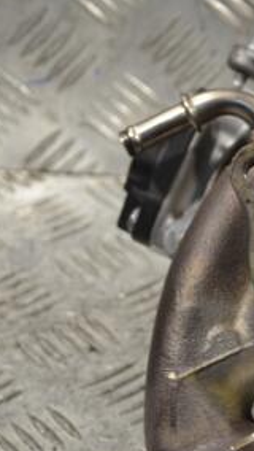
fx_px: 1507
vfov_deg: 17.0
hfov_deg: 9.4
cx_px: 365
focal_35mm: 126
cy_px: 278
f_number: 5
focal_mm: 38
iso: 180
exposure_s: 1/30
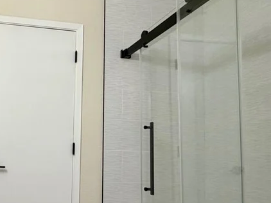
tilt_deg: +4.0
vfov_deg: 41.2
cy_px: 135
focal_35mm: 34
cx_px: 26
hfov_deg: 48.3
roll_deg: -1.6
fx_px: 266
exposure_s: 1/60
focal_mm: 2.22
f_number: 2.2
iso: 200
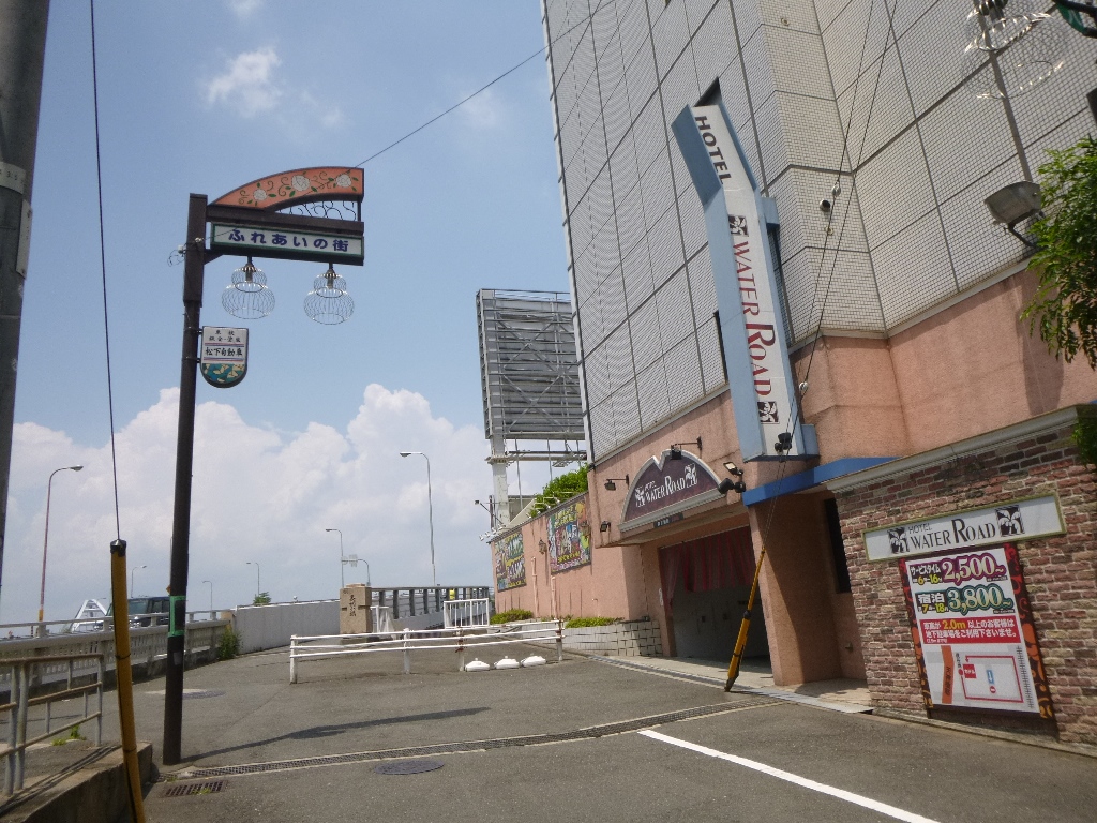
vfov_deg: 54.9
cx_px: 548
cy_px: 412
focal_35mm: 25
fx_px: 792
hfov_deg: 69.4
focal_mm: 4.5
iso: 100
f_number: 3.9
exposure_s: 1/800
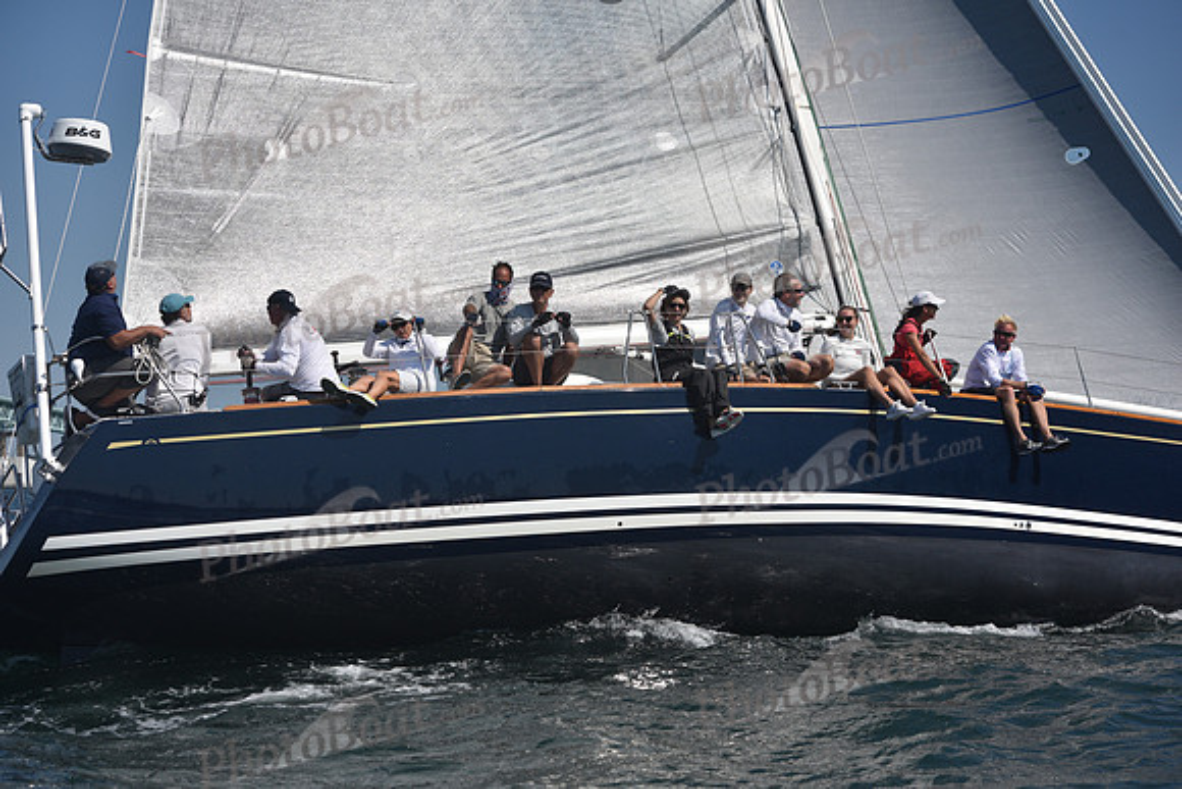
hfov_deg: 28.8
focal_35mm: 70
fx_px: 2299
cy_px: 394
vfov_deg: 19.5
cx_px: 591
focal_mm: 70
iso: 250
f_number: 5.6
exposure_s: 1/1250
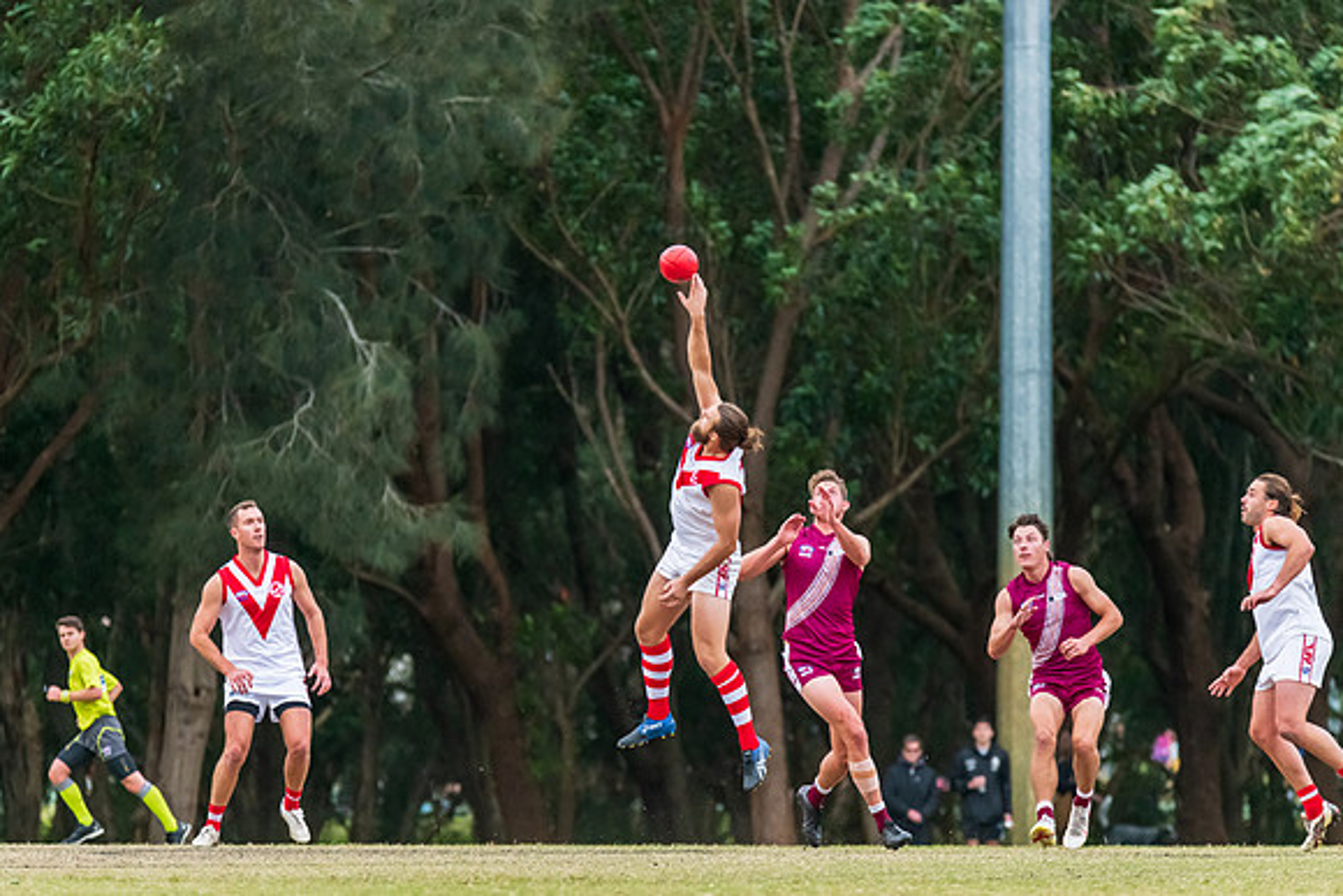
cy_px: 440
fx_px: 14265
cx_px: 643
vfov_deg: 3.6
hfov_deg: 5.4
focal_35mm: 382
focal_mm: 360
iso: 3200
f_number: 6
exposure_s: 1/1250
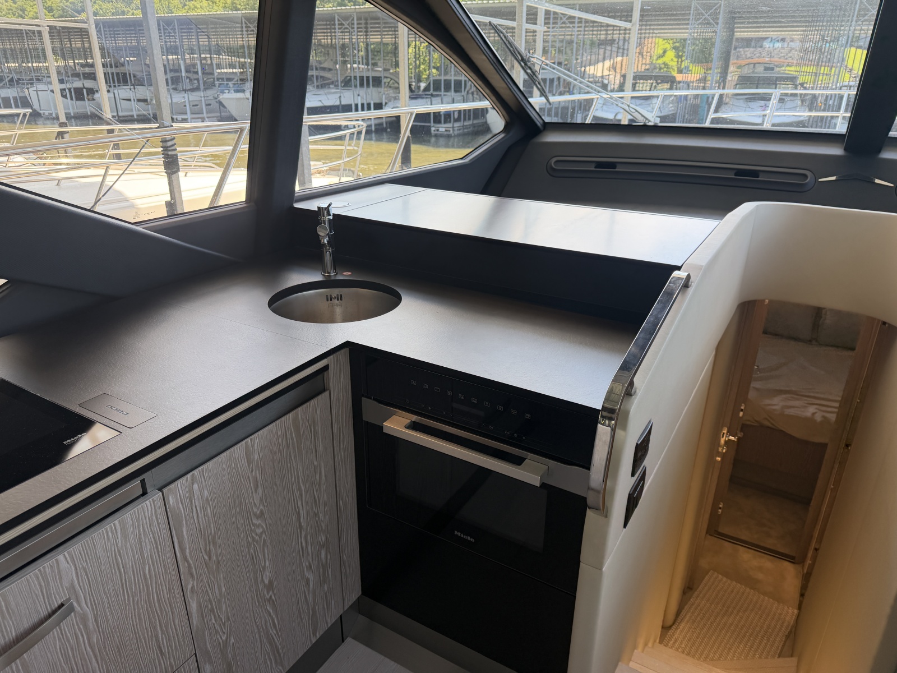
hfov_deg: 71.6
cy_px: 336
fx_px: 622
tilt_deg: -22.8
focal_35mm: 24
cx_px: 448
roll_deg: +1.4
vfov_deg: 56.8
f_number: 1.78
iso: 80
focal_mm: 6.76
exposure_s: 1/261
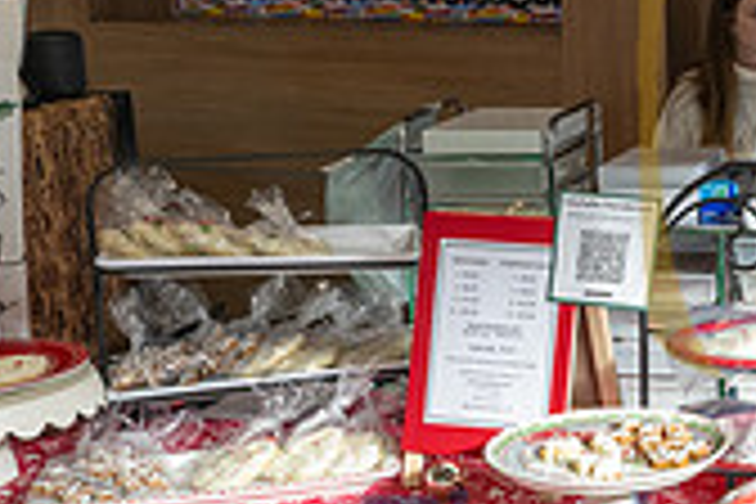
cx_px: 1017
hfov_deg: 21.7
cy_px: 191
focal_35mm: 83
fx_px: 1743
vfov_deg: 16.4
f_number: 6.3
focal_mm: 24
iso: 1250
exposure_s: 1/125
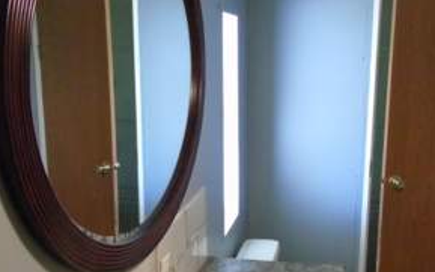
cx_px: 202
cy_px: 195
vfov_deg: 28.9
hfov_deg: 45.2
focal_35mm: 44
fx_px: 522
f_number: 3.4
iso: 800
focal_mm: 4.4
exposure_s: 1/40
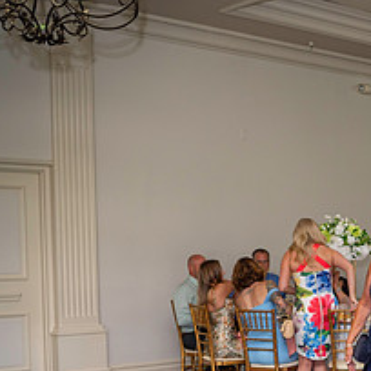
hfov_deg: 21.4
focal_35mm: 75
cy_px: 306
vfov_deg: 22.7
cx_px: 447
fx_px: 909
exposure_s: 1/100
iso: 800
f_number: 3.5
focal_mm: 31
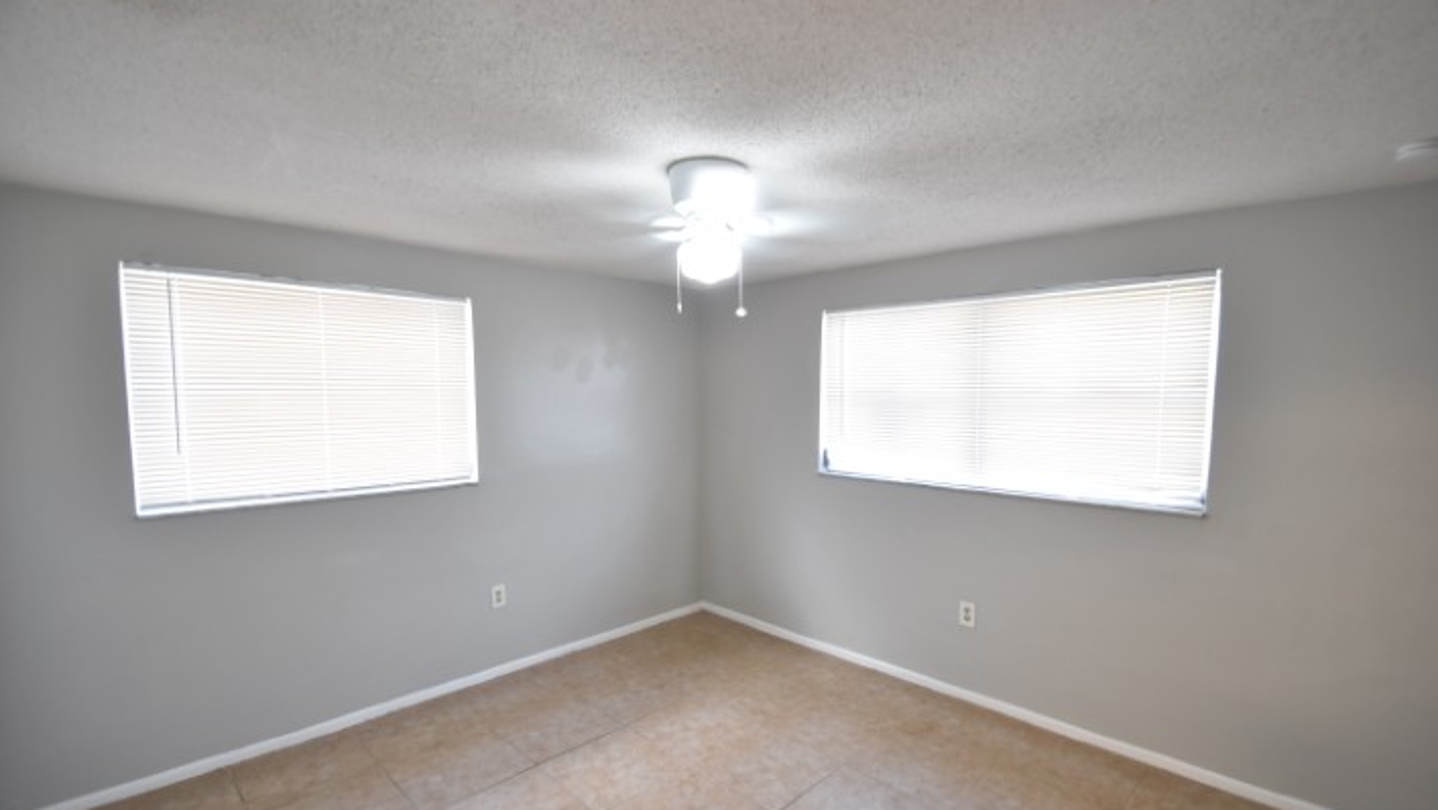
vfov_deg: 67.0
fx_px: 610
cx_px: 728
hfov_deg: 99.4
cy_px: 440
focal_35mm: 16
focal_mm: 10
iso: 800
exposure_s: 1/30
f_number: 3.5
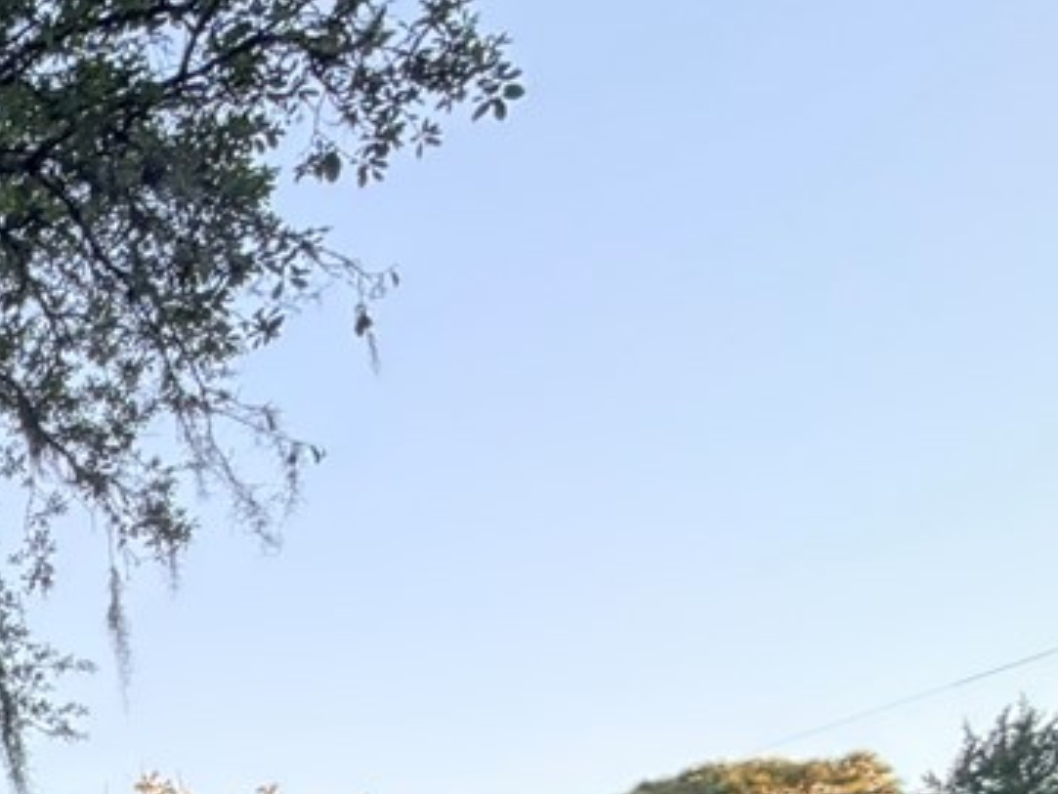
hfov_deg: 19.5
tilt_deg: +5.6
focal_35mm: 62
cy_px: 1266
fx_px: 1896
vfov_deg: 19.8
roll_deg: +3.2
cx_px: -1002
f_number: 2.2
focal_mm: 2.22
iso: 80
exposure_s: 1/121
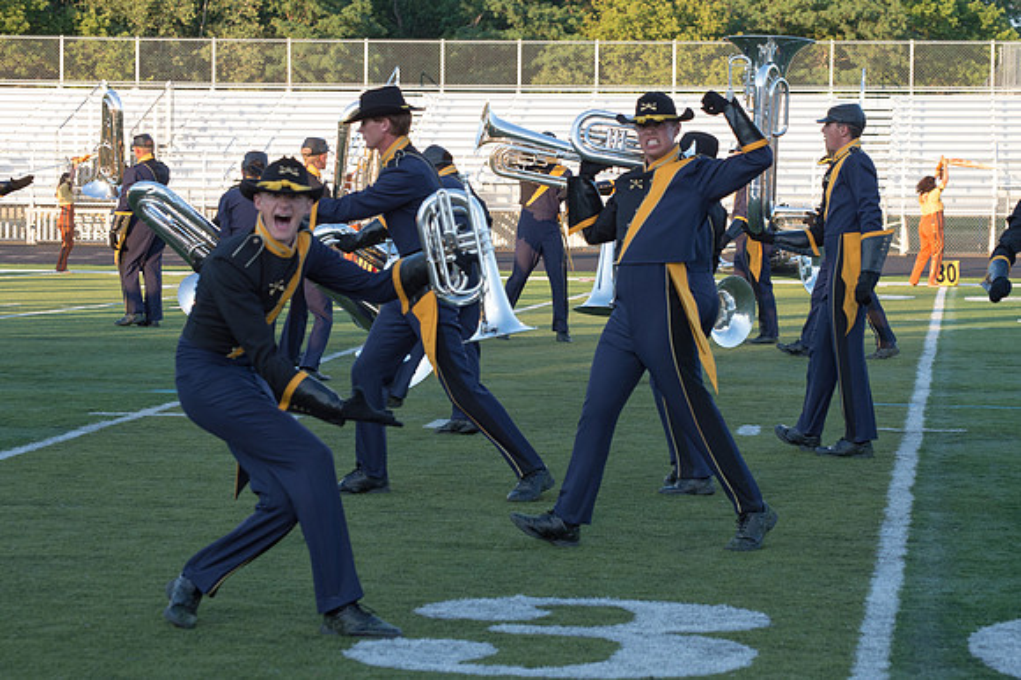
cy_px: 281
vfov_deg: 11.5
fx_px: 3372
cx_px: 545
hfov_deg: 17.2
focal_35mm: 119
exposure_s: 1/250
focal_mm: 100
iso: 640
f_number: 8
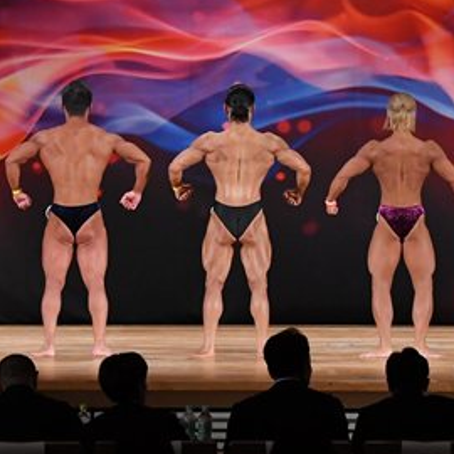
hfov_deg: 7.7
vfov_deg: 7.7
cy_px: 153
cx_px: 273
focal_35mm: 227
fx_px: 3368
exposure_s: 1/400
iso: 3200
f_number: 5.6
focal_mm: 62
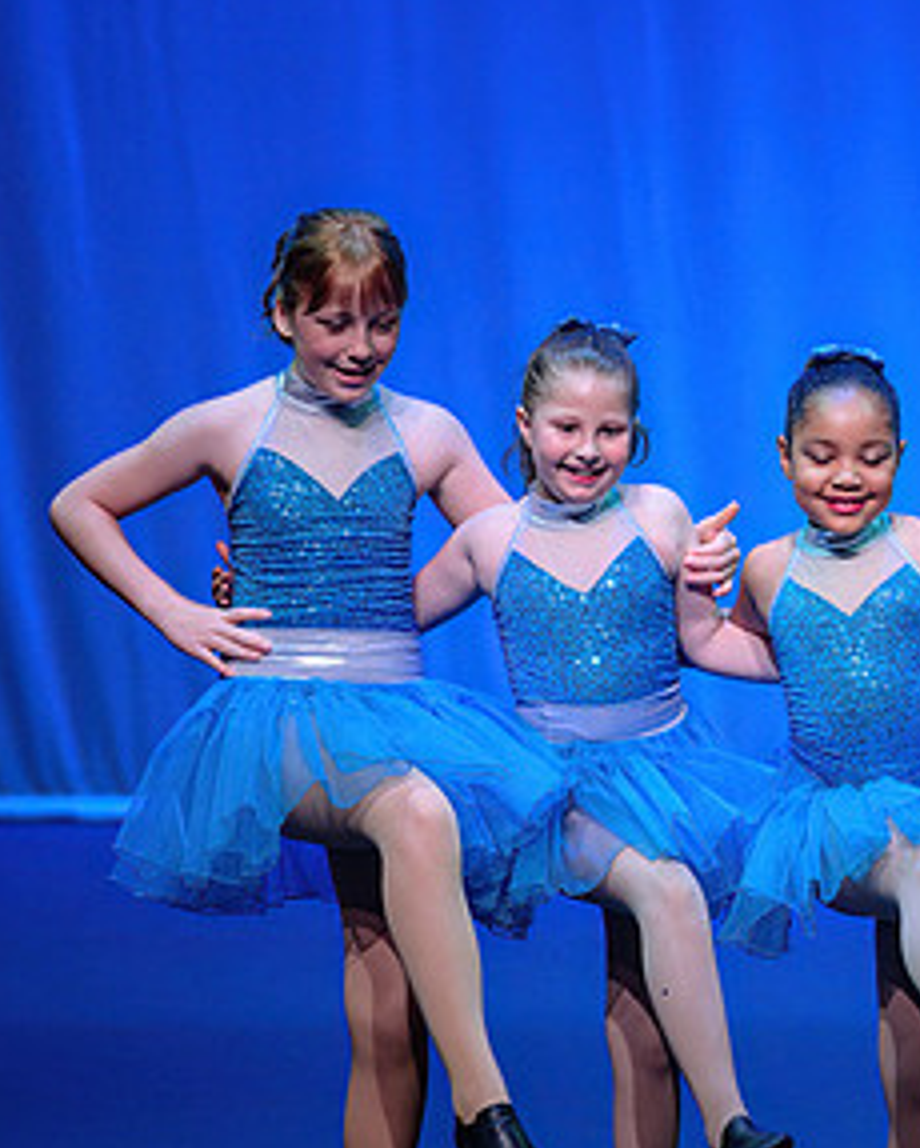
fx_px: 12138
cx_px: 924
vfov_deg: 5.4
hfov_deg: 4.3
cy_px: 754
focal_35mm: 357
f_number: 2.8
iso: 1600
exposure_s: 1/400
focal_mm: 185
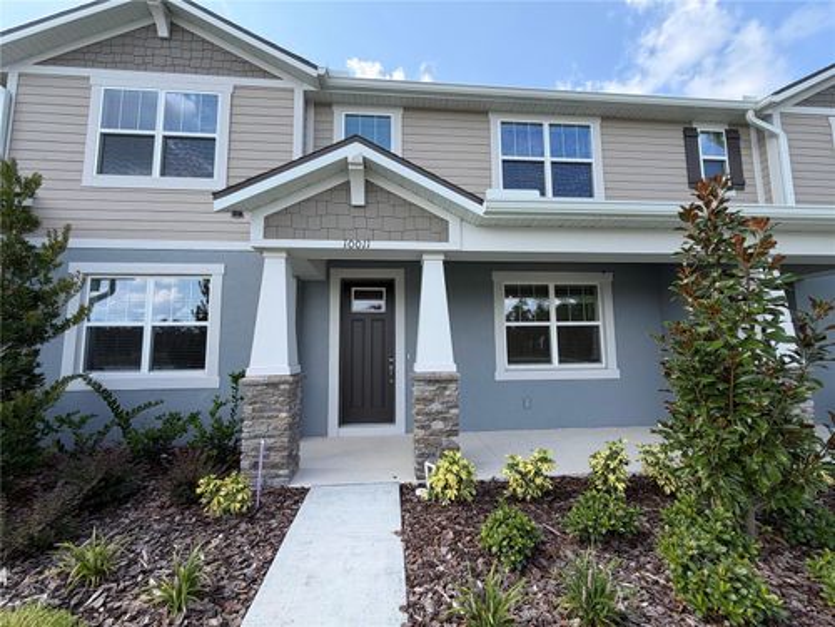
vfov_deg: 85.7
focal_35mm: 14
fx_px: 338
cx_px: 418
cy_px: 314
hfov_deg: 102.1
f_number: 2.2
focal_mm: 2.22
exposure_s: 1/502
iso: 50
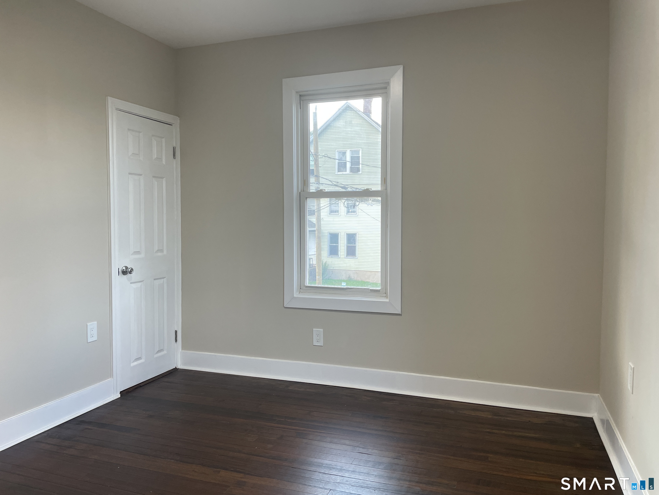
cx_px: 330
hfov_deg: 67.3
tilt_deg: -3.0
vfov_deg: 53.1
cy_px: 248
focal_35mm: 26
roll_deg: -0.1
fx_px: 495
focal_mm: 4.2
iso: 80
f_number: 1.6
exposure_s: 1/120
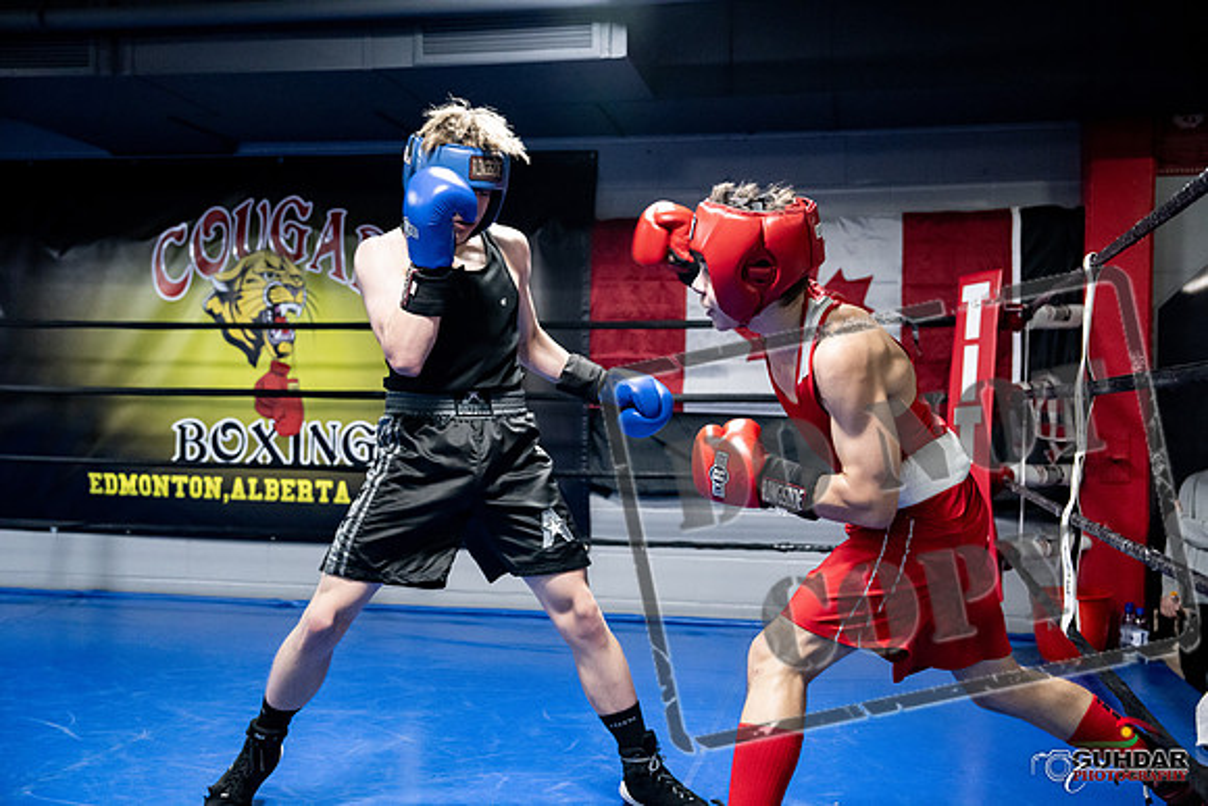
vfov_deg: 35.1
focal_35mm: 38
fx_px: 1275
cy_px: 403
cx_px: 604
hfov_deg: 50.7
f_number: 2.8
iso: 8000
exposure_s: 1/1000
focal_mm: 38
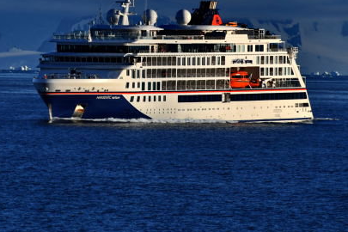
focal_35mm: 758
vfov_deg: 1.8
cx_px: 61
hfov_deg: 2.7
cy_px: 8
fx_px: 7327
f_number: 8
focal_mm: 300
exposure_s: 1/1250
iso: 200
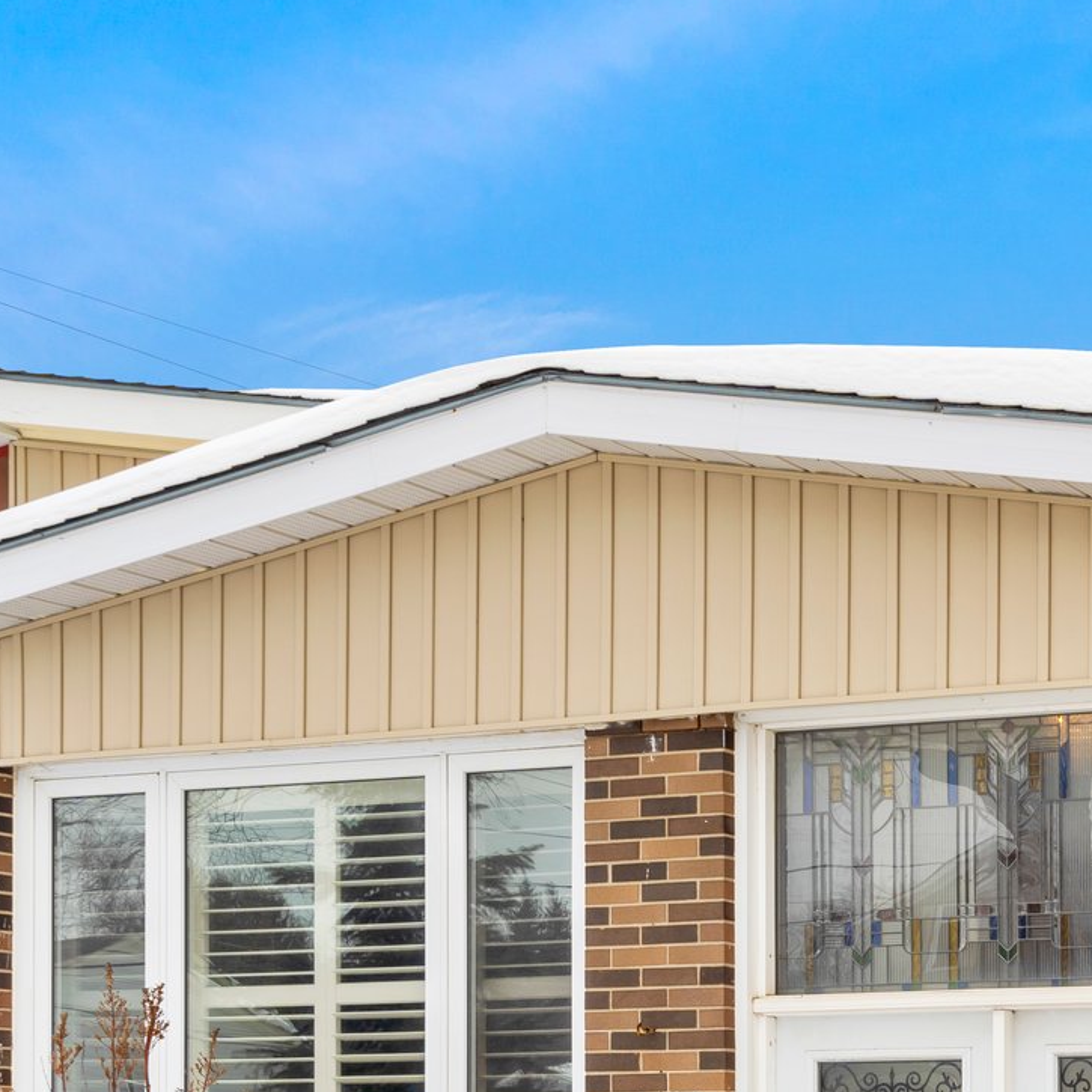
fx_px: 2998
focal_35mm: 84
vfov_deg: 20.4
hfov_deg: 20.0
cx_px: 1078
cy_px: 883
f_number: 8
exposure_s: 1/60
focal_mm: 35
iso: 100
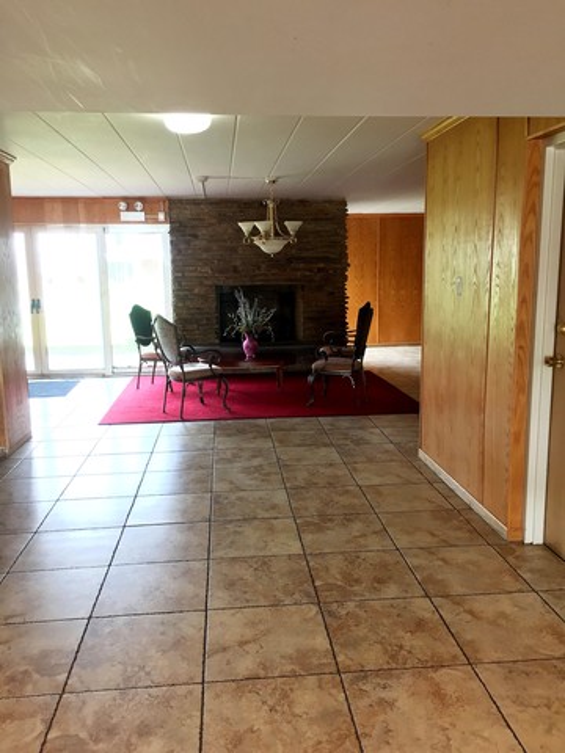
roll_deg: +1.0
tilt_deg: -8.2
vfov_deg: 61.7
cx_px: 282
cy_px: 376
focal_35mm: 29
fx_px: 631
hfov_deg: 48.2
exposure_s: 1/30
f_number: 2.2
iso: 80
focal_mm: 4.15
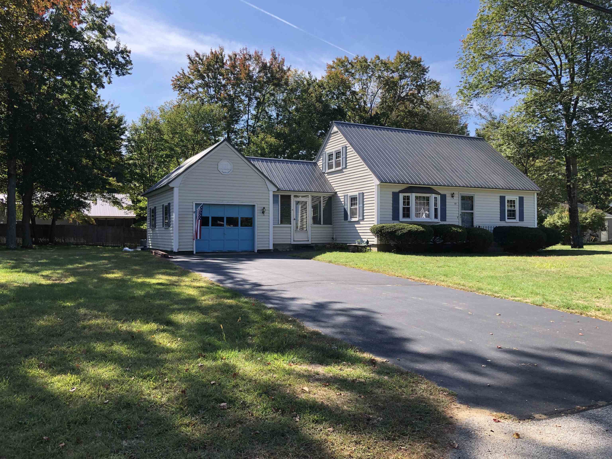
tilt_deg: -1.6
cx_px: 306
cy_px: 230
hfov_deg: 63.4
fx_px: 495
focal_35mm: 28
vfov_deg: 49.7
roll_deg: -1.6
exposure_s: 1/800
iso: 20
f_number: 1.8
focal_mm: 3.99
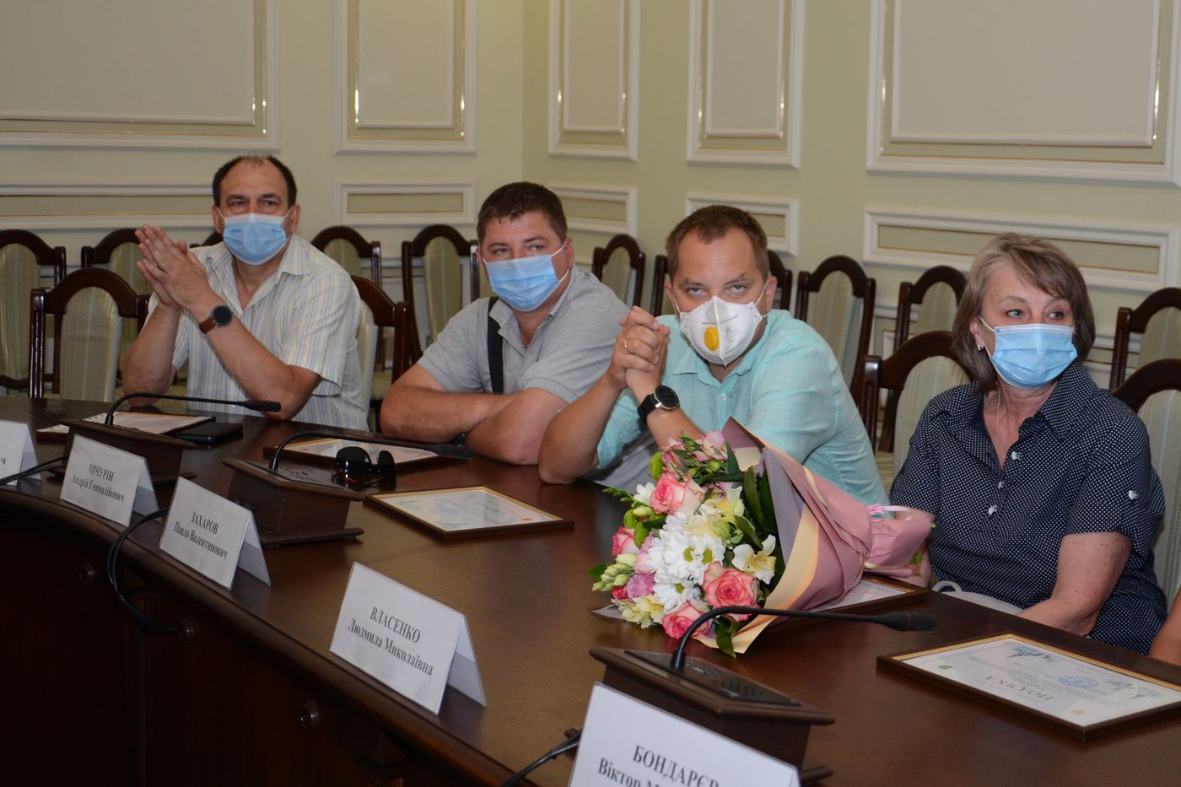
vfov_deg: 31.9
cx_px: 590
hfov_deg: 46.4
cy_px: 394
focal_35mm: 42
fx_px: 1378
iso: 800
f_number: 4
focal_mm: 28
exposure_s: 1/250
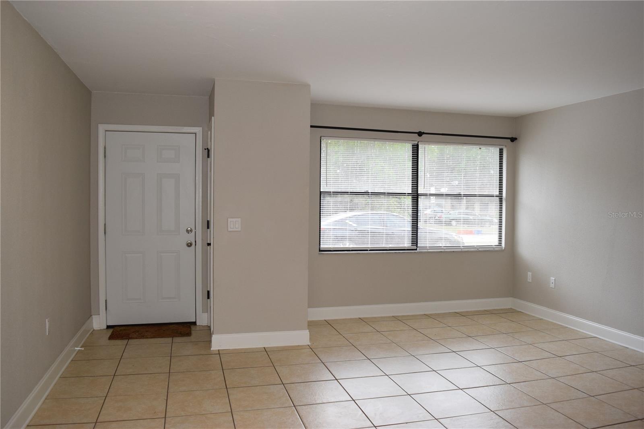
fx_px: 483
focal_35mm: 27
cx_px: 322
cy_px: 214
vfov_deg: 47.9
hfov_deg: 67.4
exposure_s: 1/125
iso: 800
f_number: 5.6
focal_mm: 18
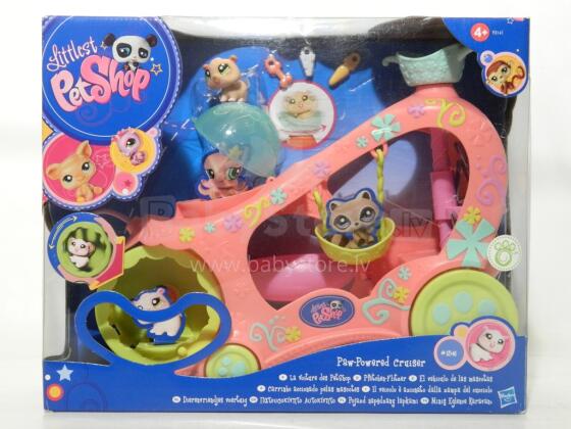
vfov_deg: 21.0
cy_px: 214
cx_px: 286
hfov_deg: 27.8
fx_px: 1155
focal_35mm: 70
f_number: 4
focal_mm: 12.6
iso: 400
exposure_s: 1/25
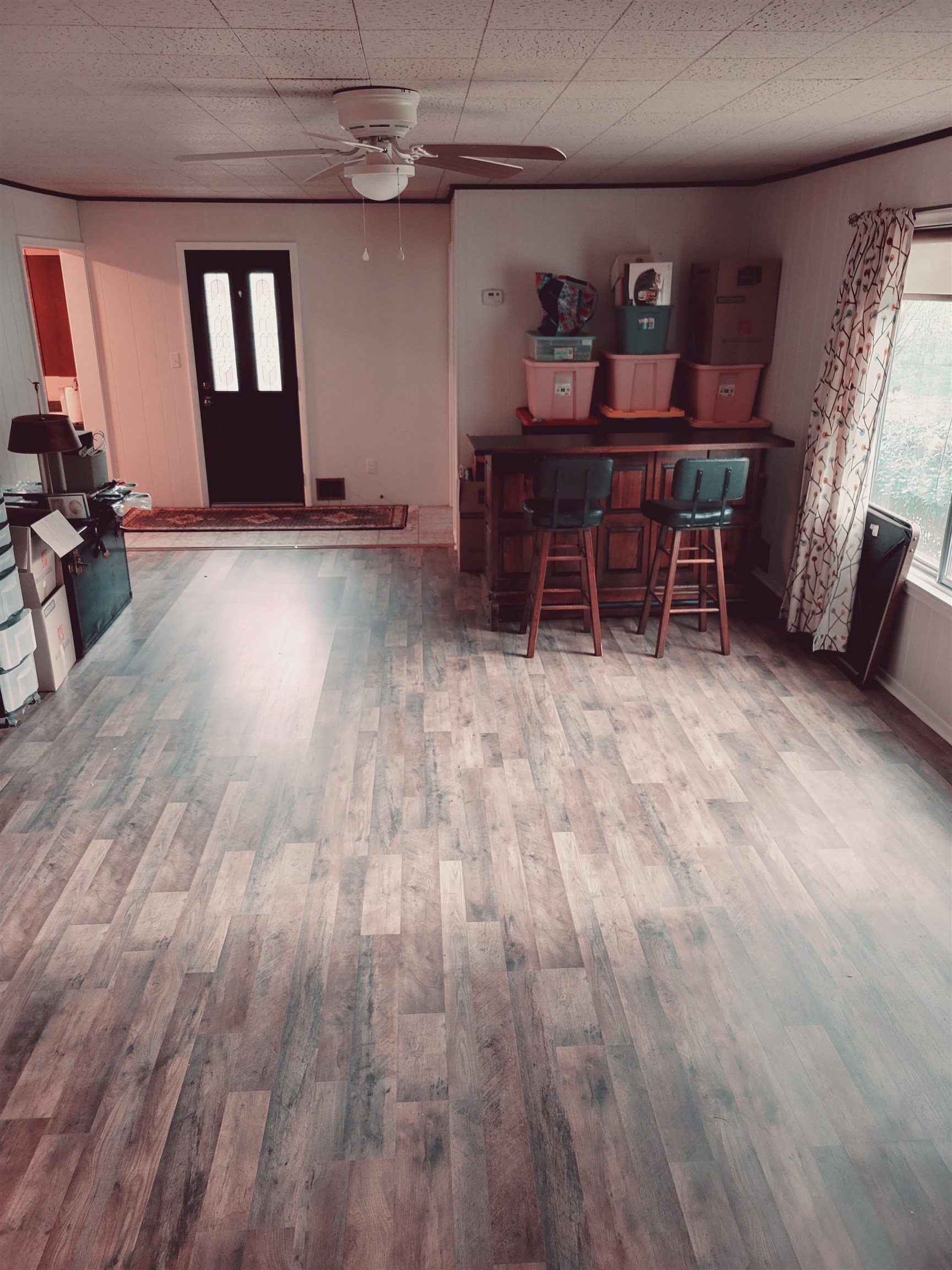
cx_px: 476
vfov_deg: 67.3
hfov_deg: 53.1
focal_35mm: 26
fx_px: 953
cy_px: 635
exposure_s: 1/40
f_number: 1.8
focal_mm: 5.4
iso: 250
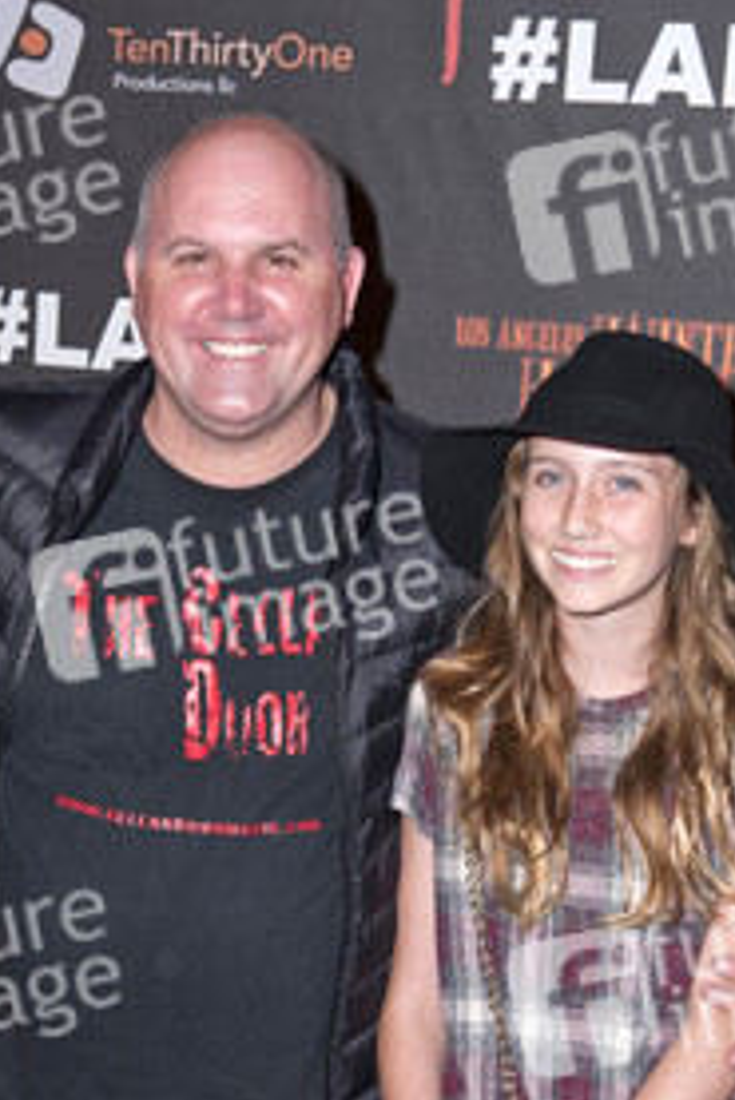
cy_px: 786
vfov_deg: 30.6
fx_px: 1988
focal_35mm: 65
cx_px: 352
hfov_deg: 20.9
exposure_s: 1/400
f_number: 4.5
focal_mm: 45
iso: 400
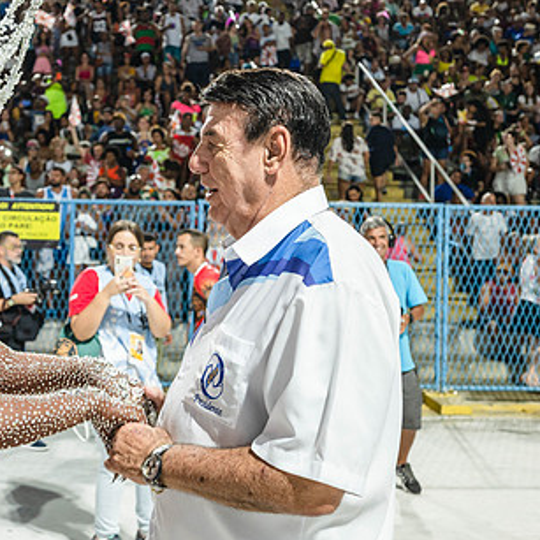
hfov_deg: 36.5
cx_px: 121
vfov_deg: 37.6
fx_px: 794
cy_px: 266
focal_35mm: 45
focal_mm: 28
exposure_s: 1/250
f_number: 4
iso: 1250
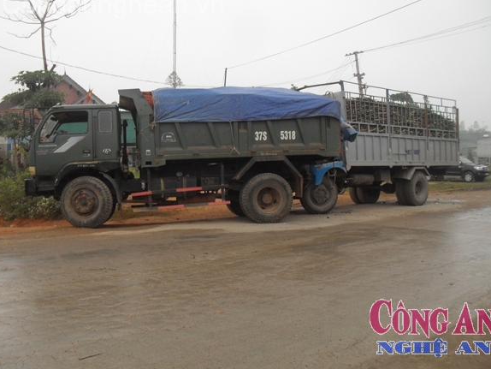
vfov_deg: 36.8
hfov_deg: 47.8
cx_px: 250
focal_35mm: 39
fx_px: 553
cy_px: 177
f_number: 3.2
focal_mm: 6.3
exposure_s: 1/60
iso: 100
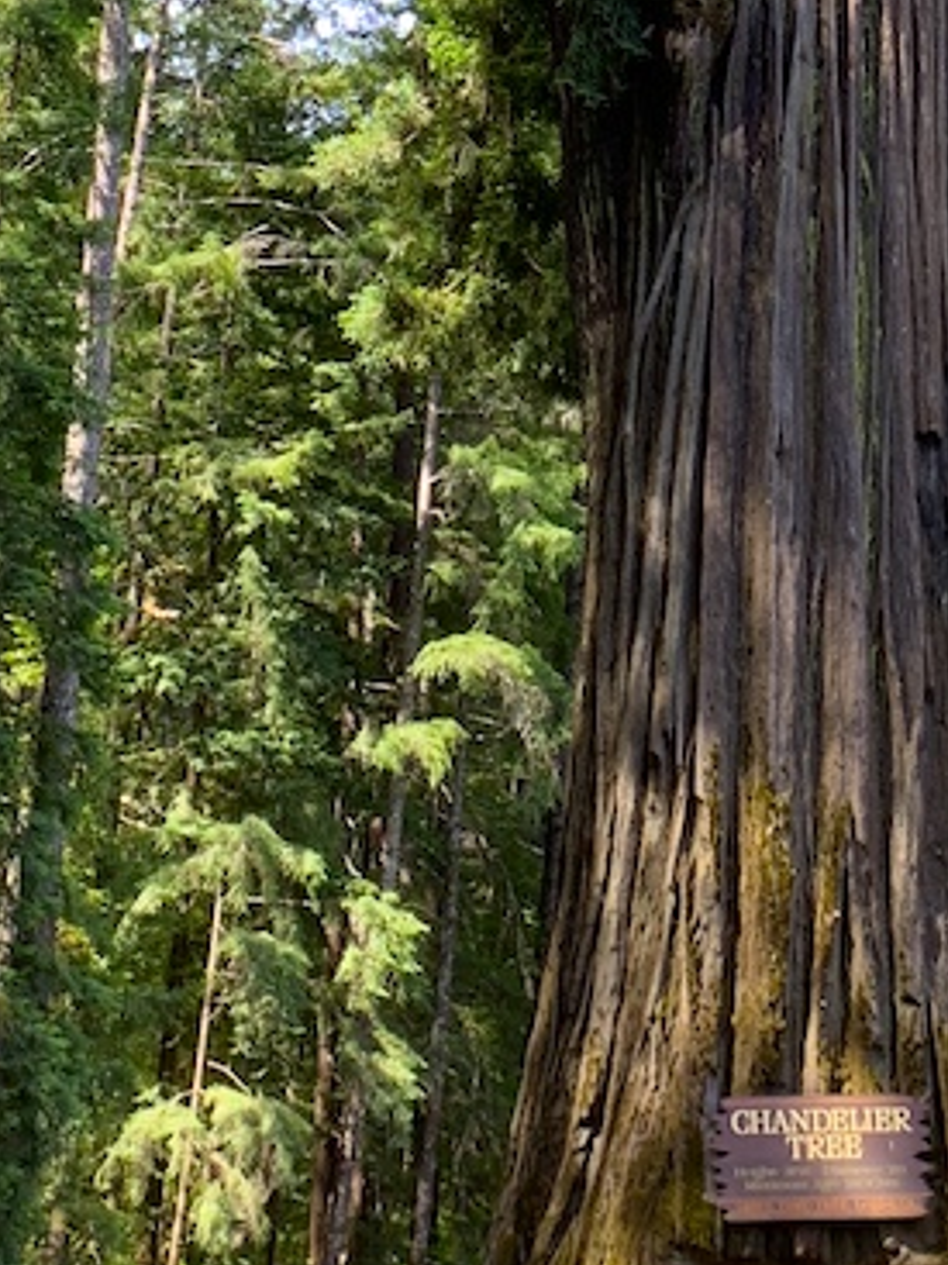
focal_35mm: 85
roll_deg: +0.1
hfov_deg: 17.2
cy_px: -207
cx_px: 800
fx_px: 3106
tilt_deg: +24.3
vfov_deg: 21.5
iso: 32
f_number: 1.8
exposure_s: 1/122
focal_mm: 4.25
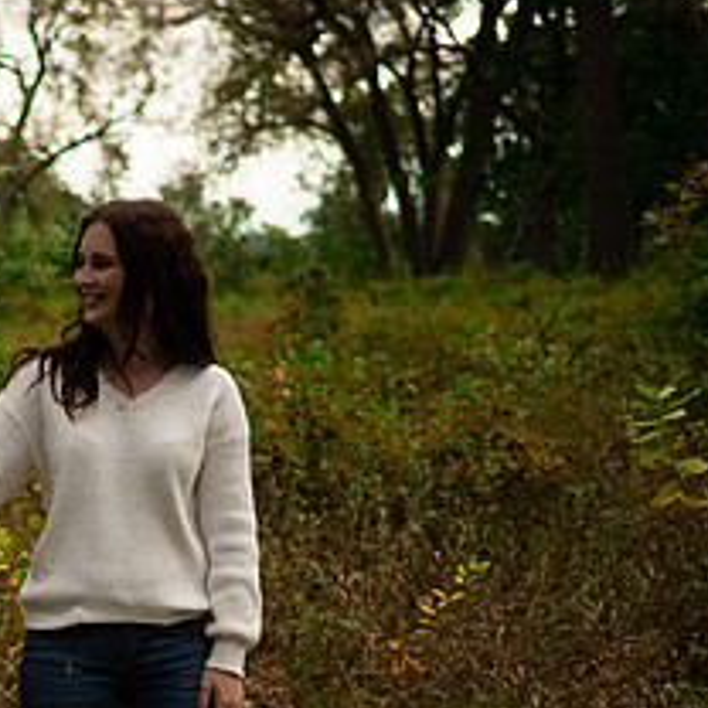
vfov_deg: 20.7
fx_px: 1921
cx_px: -157
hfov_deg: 19.6
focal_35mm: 83
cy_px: 557
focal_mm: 35
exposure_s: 1/1250
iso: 100
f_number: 1.8
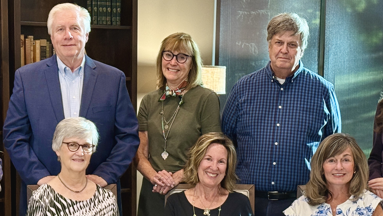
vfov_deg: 12.0
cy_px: 209
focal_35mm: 100
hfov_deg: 21.3
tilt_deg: -6.8
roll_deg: -0.5
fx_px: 1016
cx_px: 154
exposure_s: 1/40
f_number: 1.78
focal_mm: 6.76
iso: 250
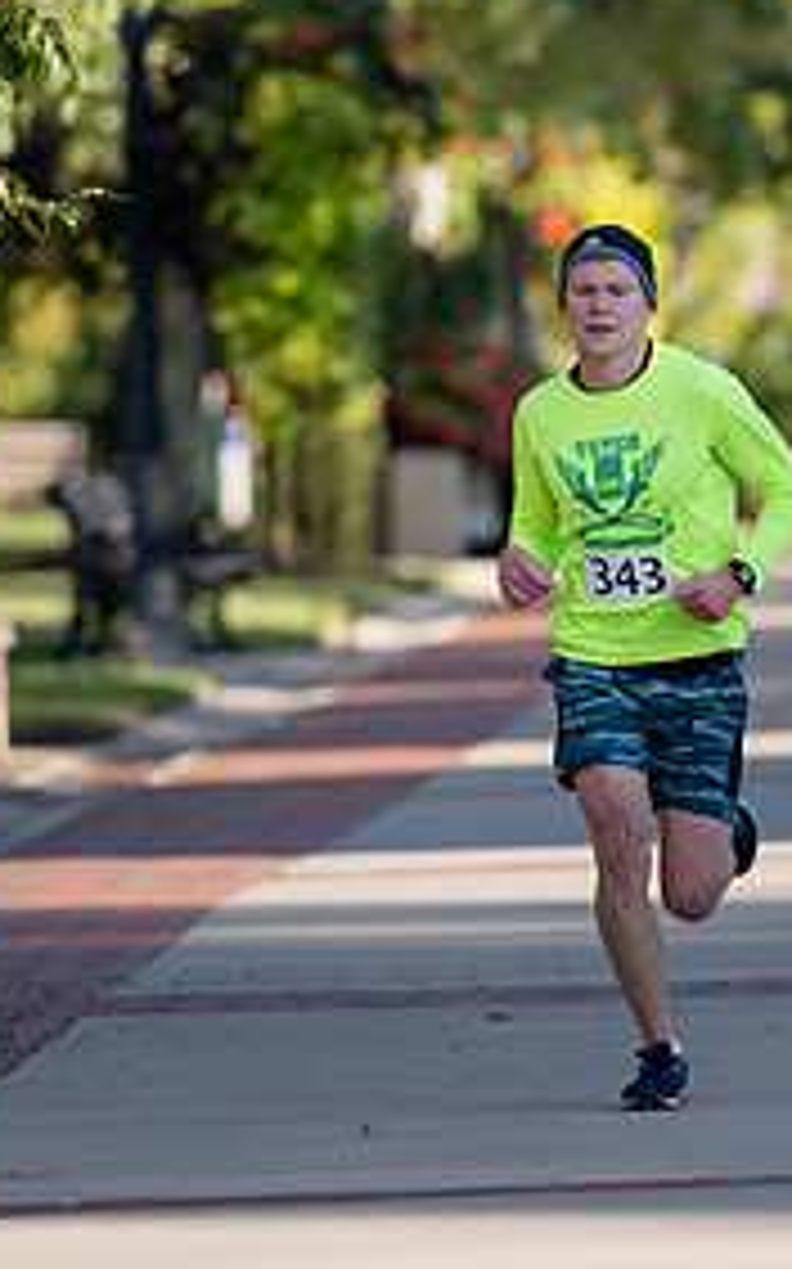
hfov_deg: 2.1
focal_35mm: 629
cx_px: 666
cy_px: 448
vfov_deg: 3.3
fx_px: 21745
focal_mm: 300
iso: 200
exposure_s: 1/640
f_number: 4
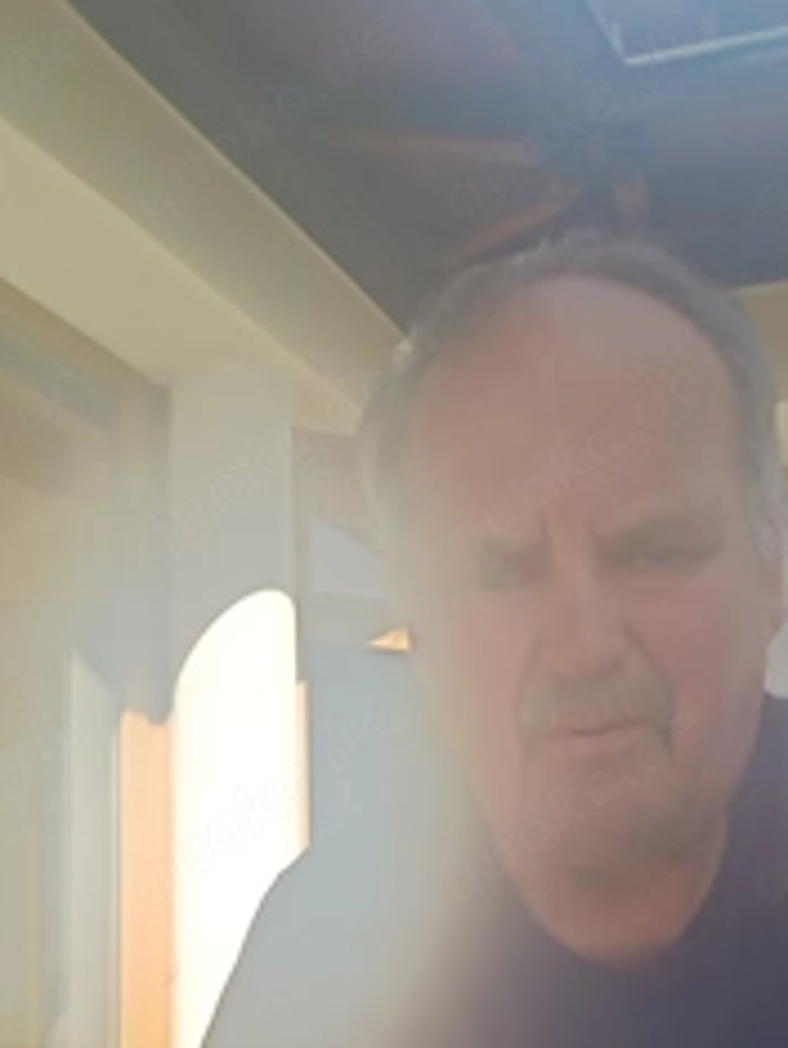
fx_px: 1242
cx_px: 425
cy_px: 873
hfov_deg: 35.2
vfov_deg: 43.1
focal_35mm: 41
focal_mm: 3.26
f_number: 2.4
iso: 51
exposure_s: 1/1070
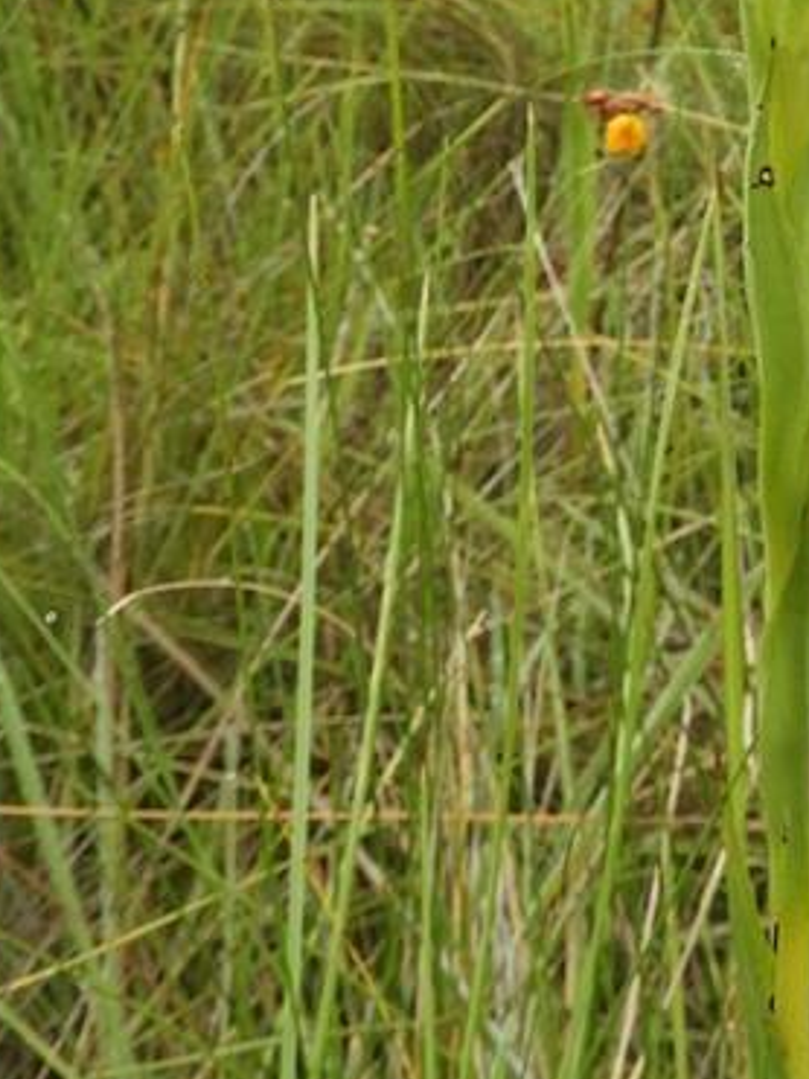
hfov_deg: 16.4
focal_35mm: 88
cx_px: 835
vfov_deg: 21.9
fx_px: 2744
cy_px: 172
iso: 100
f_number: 3.3
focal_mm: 4.3
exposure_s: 1/400
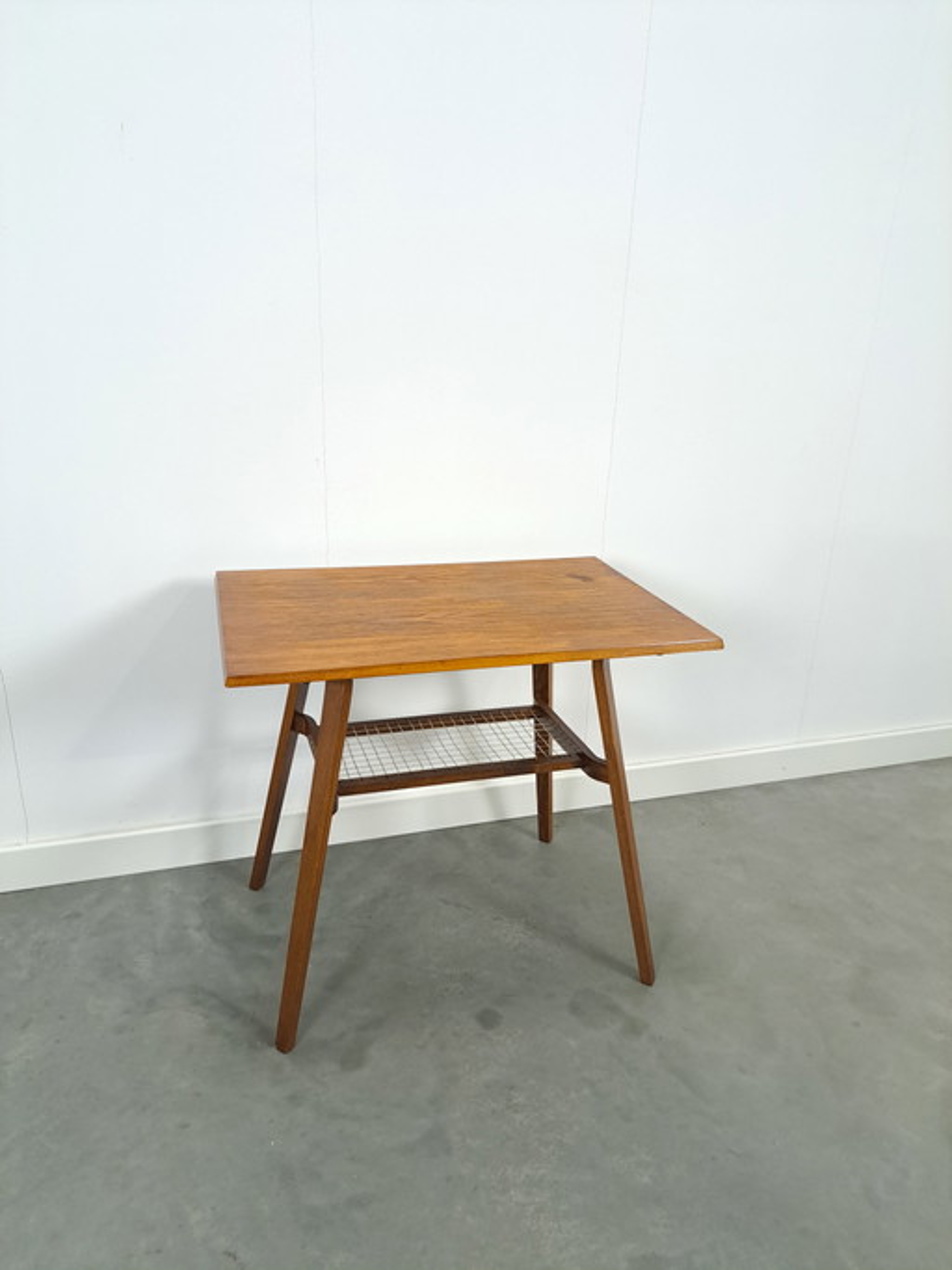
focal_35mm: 24
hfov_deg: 56.8
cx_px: 476
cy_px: 635
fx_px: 880
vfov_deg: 71.6
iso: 320
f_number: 1.8
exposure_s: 1/50
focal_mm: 5.23
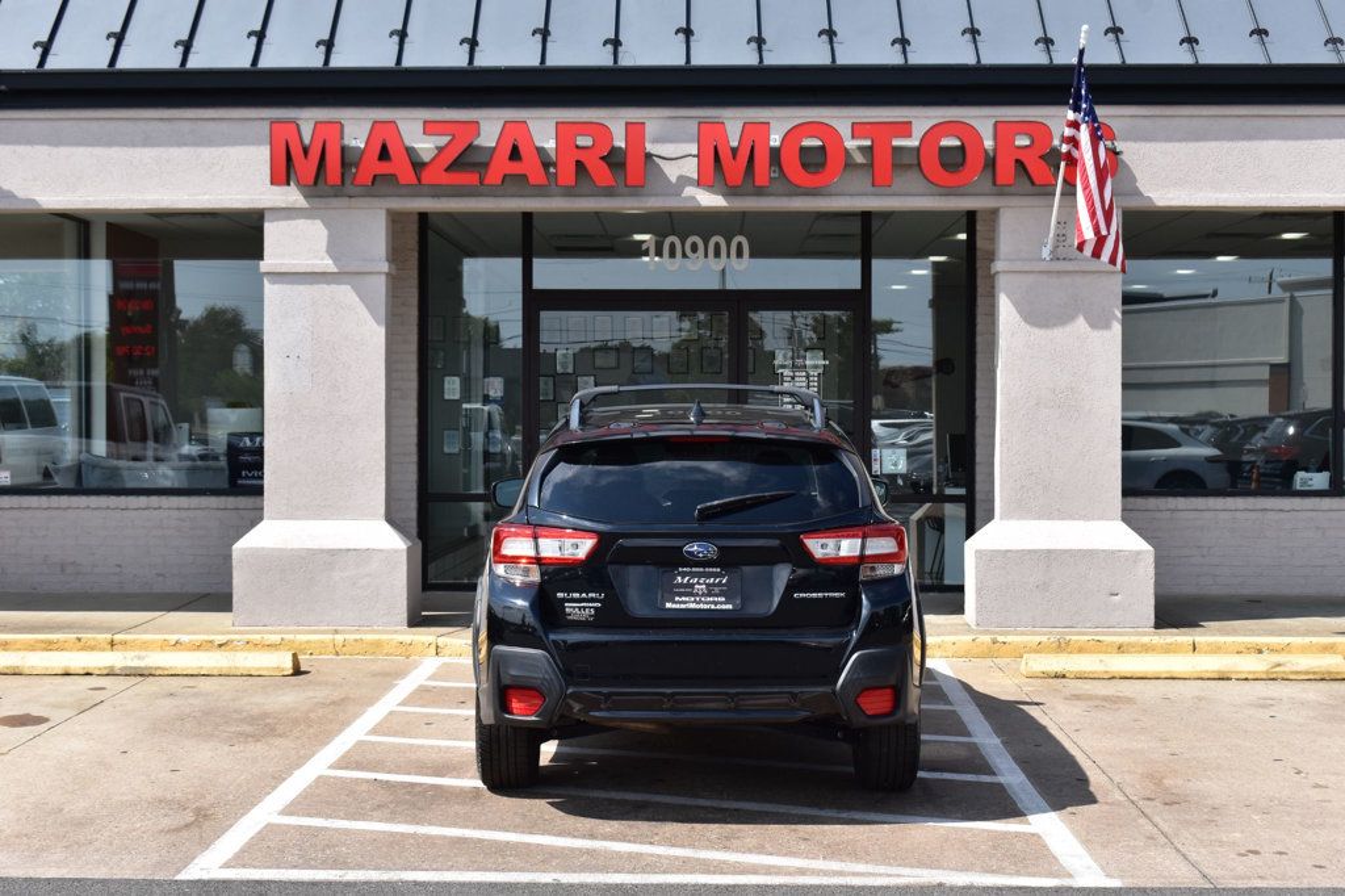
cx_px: 672
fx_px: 1961
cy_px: 448
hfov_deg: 37.9
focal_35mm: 52
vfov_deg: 25.7
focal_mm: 35
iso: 400
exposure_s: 1/400
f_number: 11
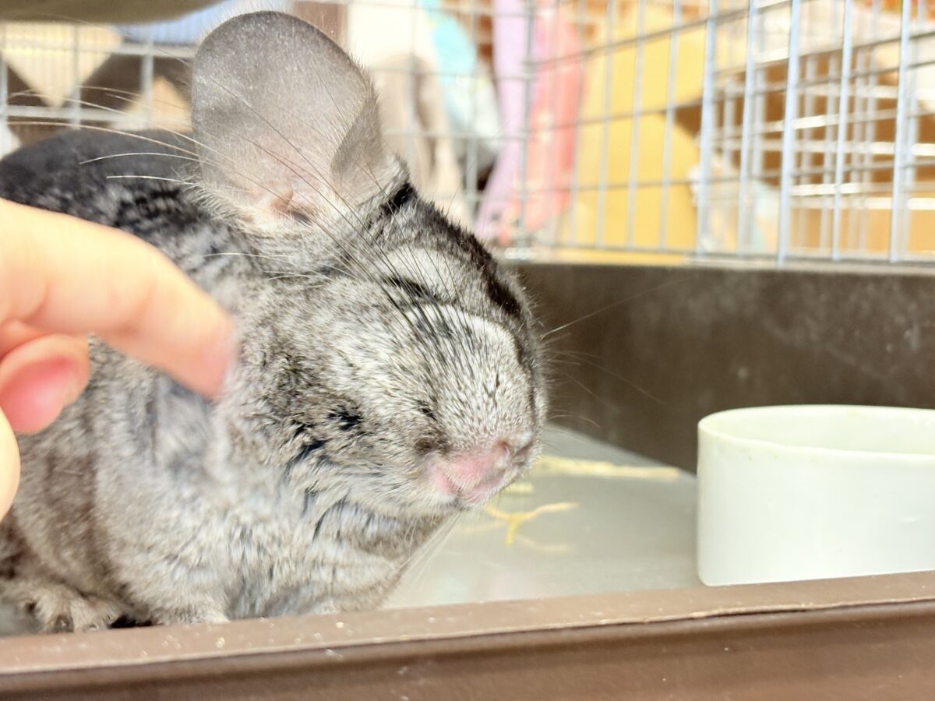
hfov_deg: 36.8
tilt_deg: -3.8
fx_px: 1405
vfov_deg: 28.0
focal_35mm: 52
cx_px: 468
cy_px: 350
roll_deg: +0.4
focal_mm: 5.96
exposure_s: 1/33
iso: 125
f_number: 1.6
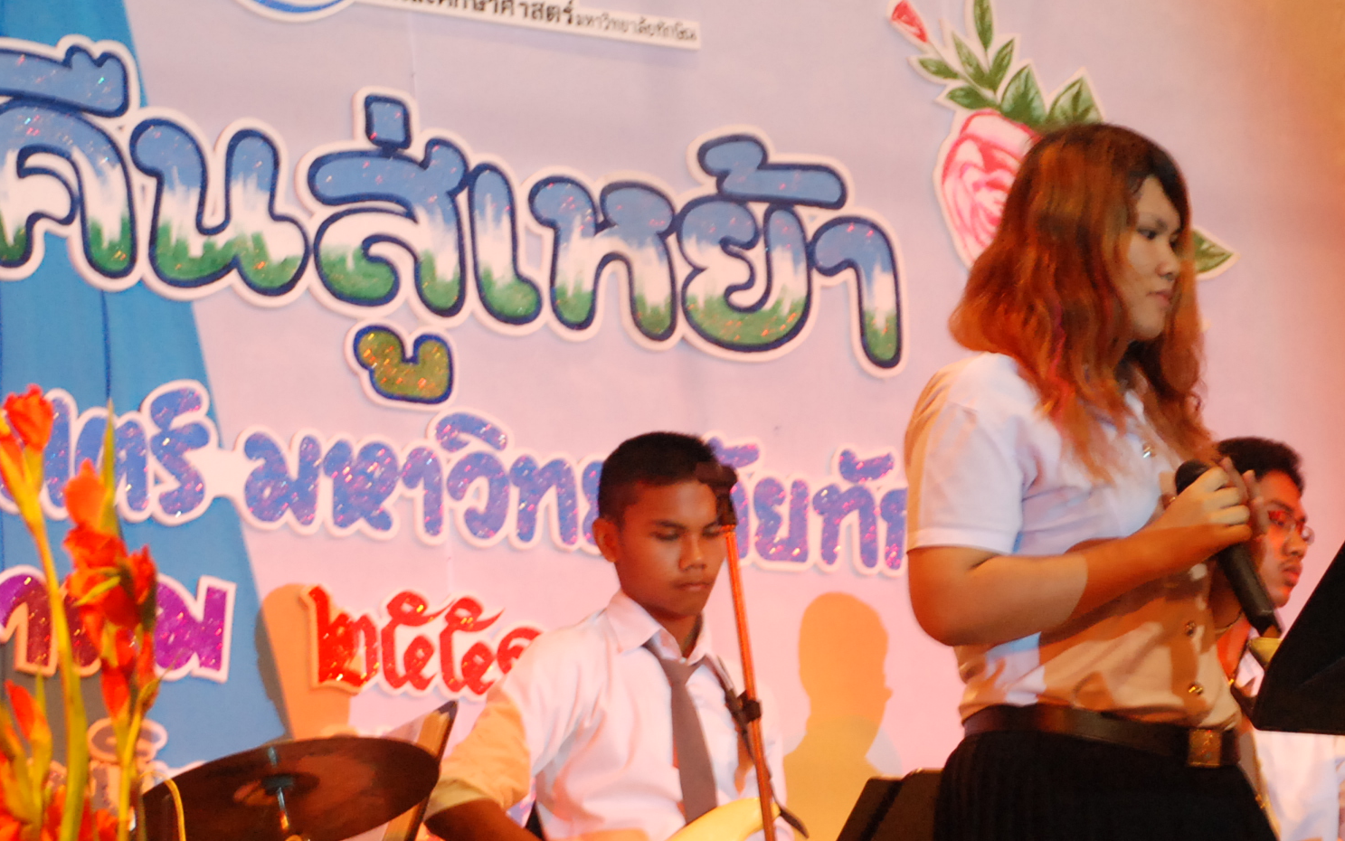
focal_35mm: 173
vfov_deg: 7.6
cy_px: 594
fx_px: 6343
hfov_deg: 12.1
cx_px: 1009
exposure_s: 1/20
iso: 1000
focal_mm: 58
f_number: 5.3
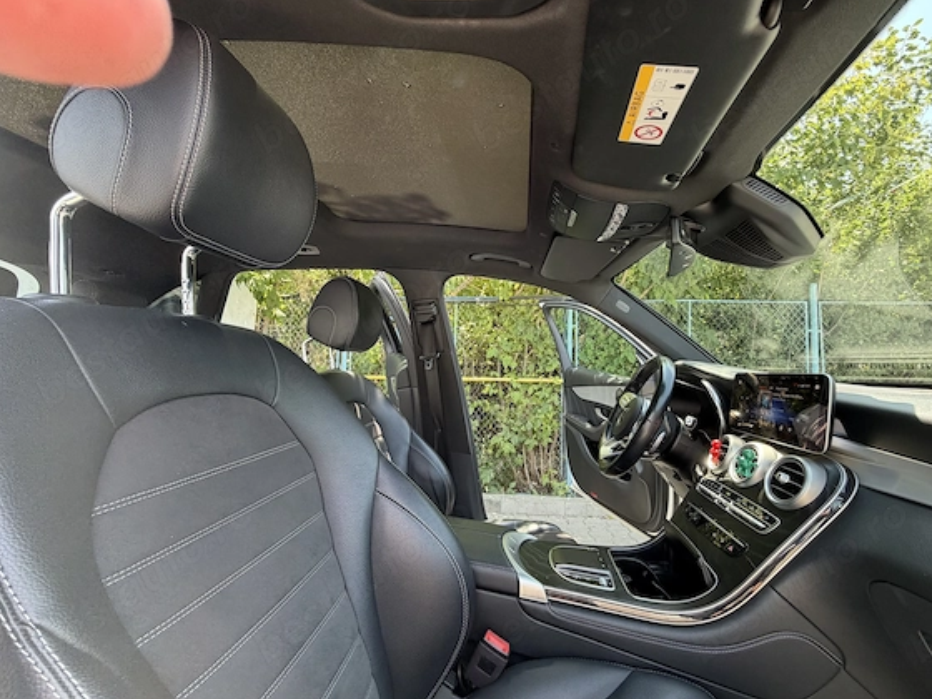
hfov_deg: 98.1
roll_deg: +0.1
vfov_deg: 81.7
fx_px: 404
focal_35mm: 15
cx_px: 493
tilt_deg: +3.3
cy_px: 348
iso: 125
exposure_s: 1/121
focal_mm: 2.22
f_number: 2.2
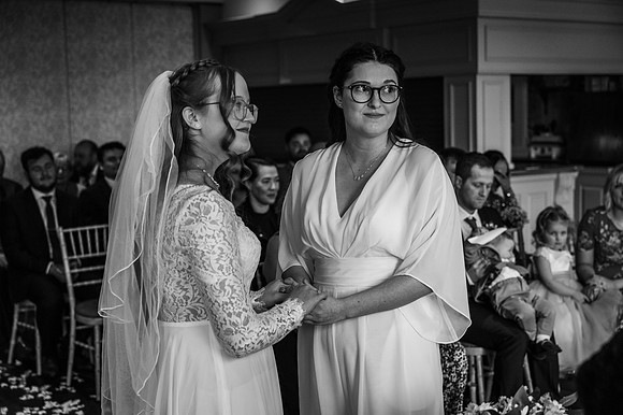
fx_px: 1020
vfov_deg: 23.0
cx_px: 312
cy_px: 208
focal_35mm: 59
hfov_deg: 34.0
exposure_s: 1/200
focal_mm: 59
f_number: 4
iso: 720
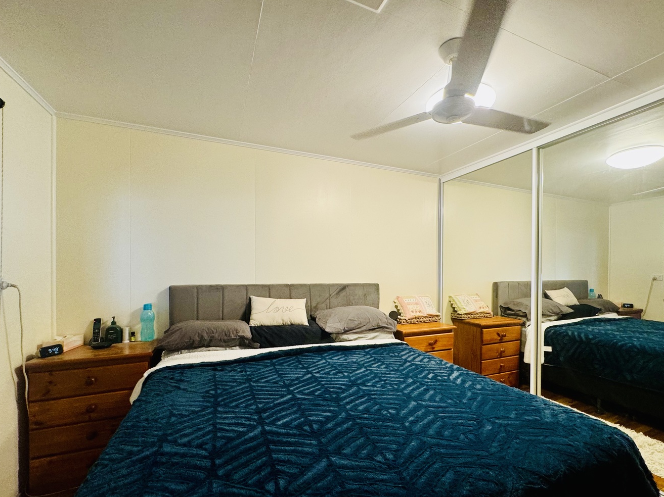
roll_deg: -0.1
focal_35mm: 16
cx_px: 350
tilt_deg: -1.1
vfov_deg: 77.8
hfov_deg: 94.4
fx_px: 307
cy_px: 275
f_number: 2.2
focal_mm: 2.22
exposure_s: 1/50
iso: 160
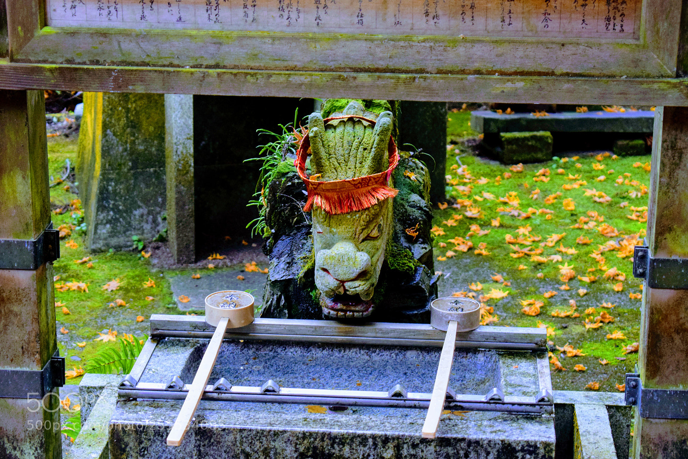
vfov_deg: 16.5
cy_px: 230
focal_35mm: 82
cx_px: 344
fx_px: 1576
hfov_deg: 24.6
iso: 1400
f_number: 5.6
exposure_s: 1/60
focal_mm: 55
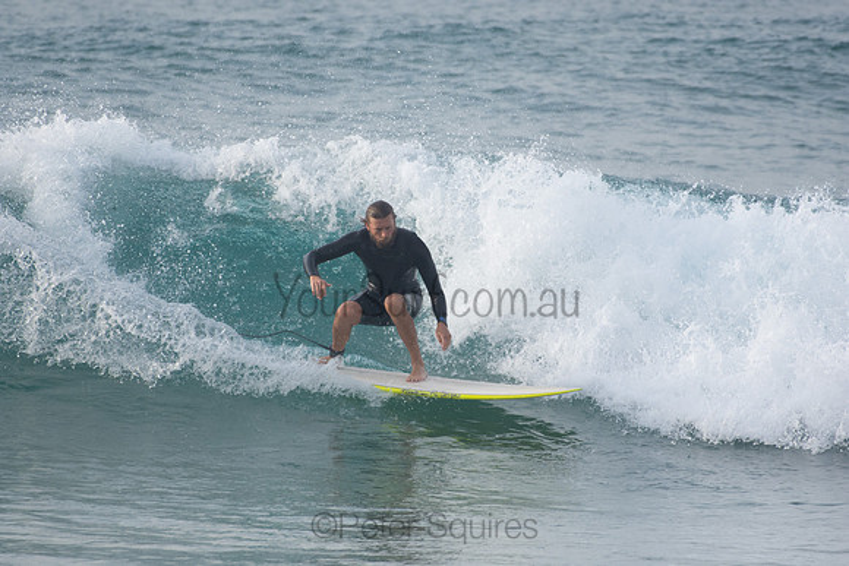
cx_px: 424
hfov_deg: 2.7
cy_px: 283
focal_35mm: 750
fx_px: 17691
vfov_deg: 1.8
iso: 640
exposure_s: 1/2000
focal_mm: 500
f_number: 5.6
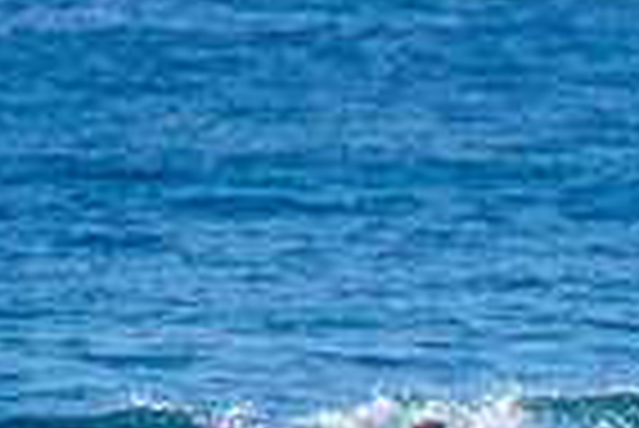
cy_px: 552
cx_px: 459
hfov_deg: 1.0
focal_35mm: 2039
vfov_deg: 0.7
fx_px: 36229
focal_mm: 500
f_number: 5.6
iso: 450
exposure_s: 1/2000
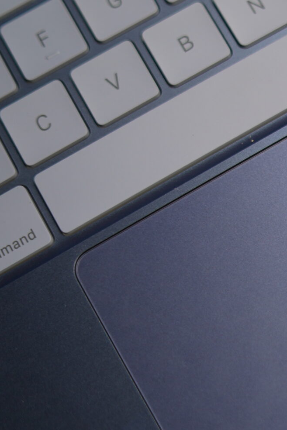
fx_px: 1088
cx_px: 363
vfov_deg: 22.3
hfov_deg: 14.5
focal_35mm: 91
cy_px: 258
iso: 320
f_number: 2
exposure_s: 1/100
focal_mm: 35
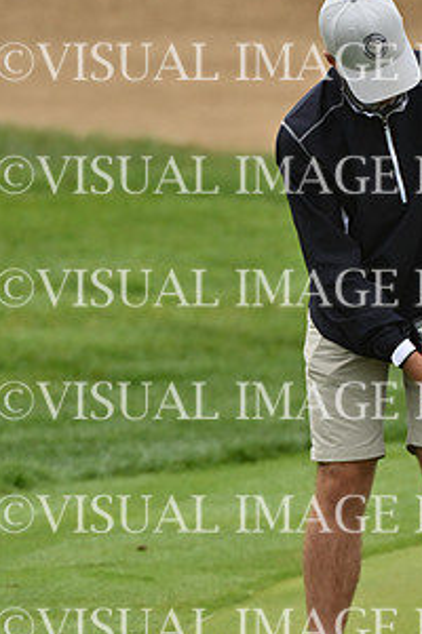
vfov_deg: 1.9
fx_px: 19367
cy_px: 343
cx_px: 401
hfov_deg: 1.2
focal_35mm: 1099
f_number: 4
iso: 640
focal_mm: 380
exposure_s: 1/1000
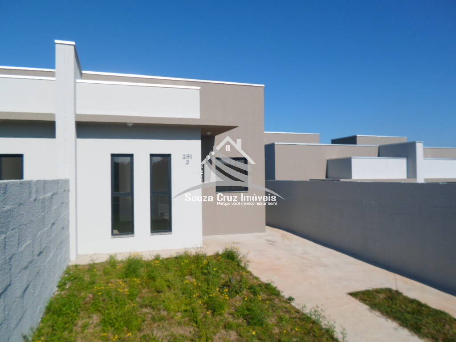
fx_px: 329
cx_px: 228
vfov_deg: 54.9
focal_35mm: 25
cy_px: 171
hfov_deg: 69.4
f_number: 9.2
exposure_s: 1/250
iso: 80
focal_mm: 4.5
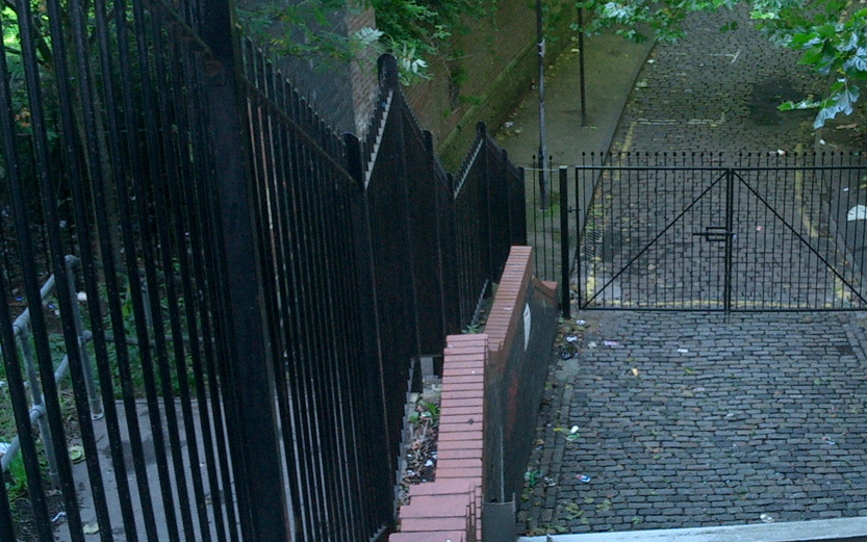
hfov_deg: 35.4
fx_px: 1347
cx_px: 555
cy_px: 225
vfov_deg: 22.7
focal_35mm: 57
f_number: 4.2
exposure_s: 1/40
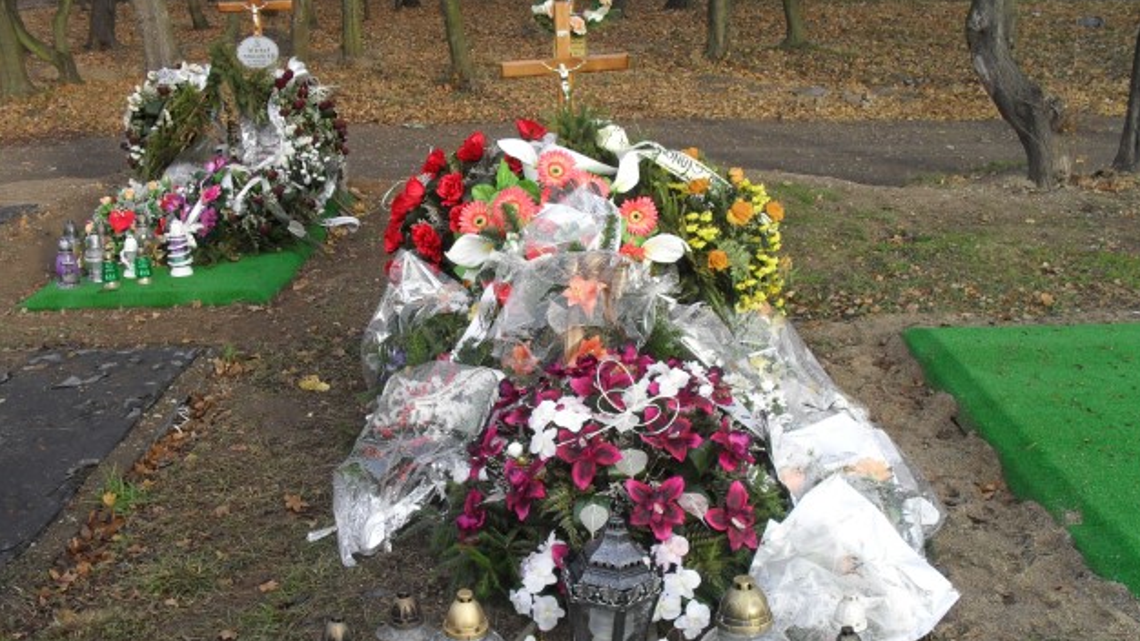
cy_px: 393
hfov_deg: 51.6
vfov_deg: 30.3
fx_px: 1179
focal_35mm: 39
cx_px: 581
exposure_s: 1/180
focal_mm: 6.3
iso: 100
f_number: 3.2
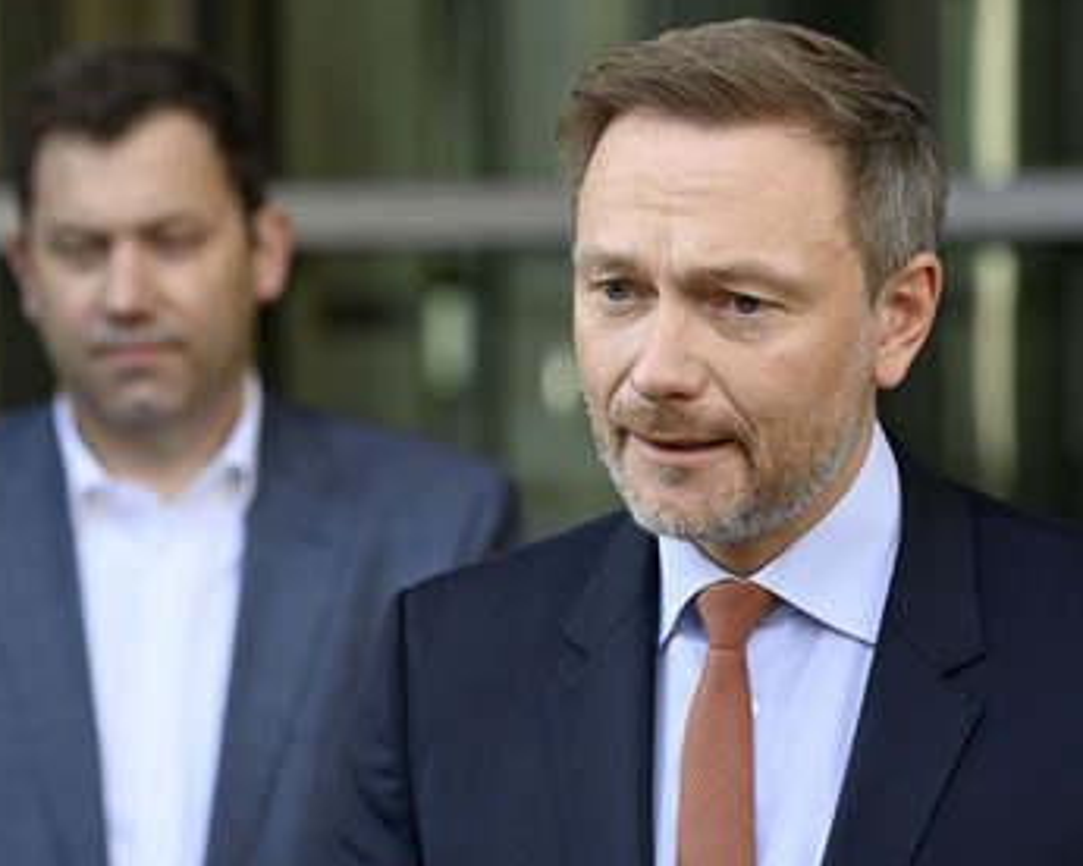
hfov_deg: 7.9
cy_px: 461
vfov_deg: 6.3
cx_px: 664
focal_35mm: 245
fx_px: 7853
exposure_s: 1/250
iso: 800
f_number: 6.3
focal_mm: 200
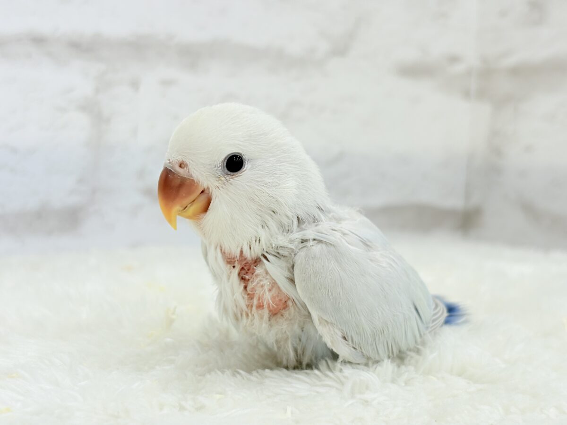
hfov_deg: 36.8
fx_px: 852
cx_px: 284
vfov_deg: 28.0
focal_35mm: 52
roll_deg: -1.7
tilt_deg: -5.1
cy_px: 212
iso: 32
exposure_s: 1/50
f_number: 1.6
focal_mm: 5.96
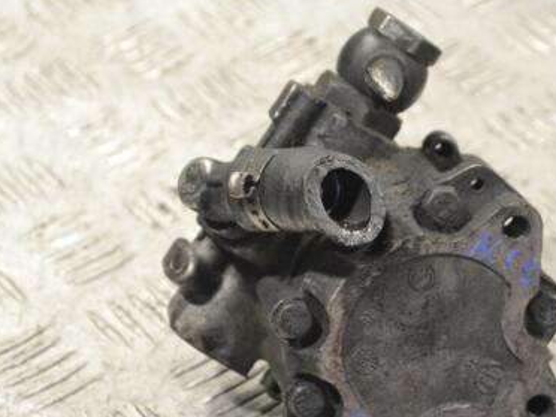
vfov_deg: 12.2
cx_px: 344
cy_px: 239
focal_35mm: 121
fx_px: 1943
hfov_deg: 16.3
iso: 3200
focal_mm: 52
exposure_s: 1/200
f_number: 7.1
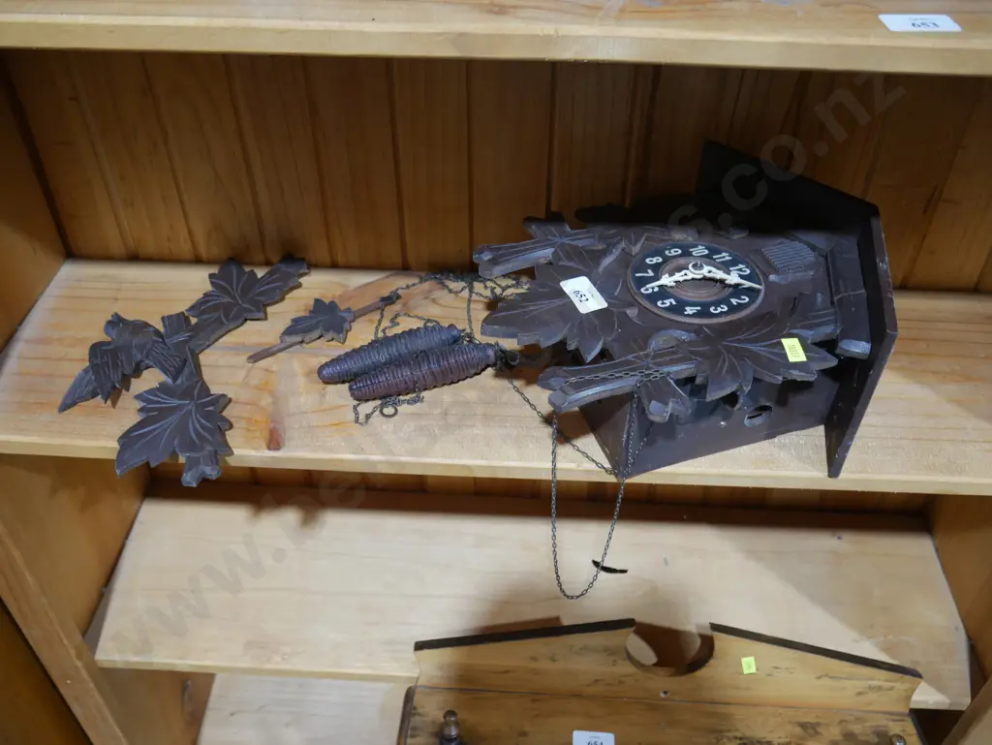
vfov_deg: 46.8
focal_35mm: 30
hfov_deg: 59.9
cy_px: 372
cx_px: 496
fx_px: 860
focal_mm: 15
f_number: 3.6
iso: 500
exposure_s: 1/60
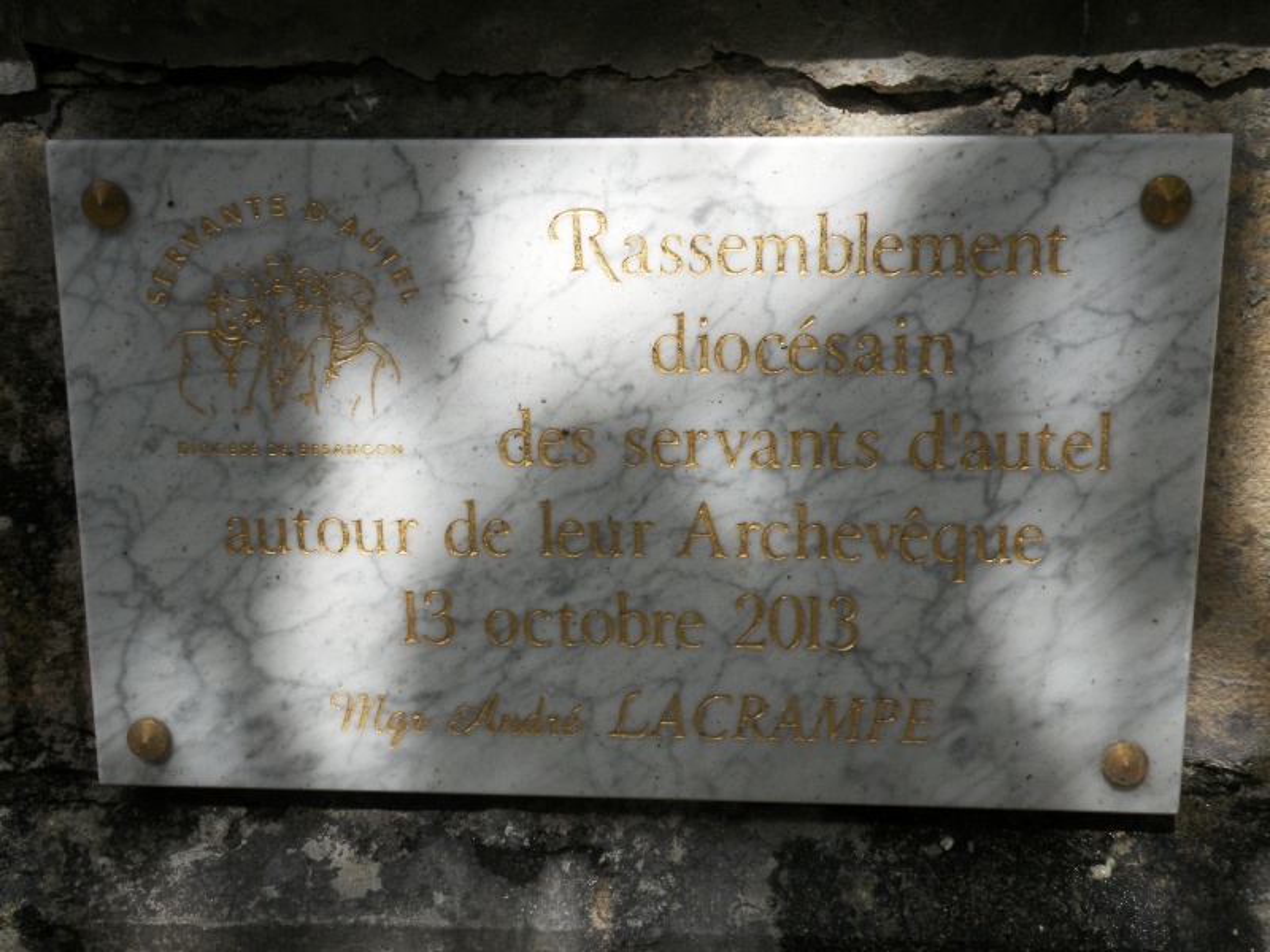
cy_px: 476
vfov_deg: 34.3
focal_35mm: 42
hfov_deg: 44.8
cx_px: 635
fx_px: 1541
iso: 64
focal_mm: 7.4
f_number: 6.3
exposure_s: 1/234
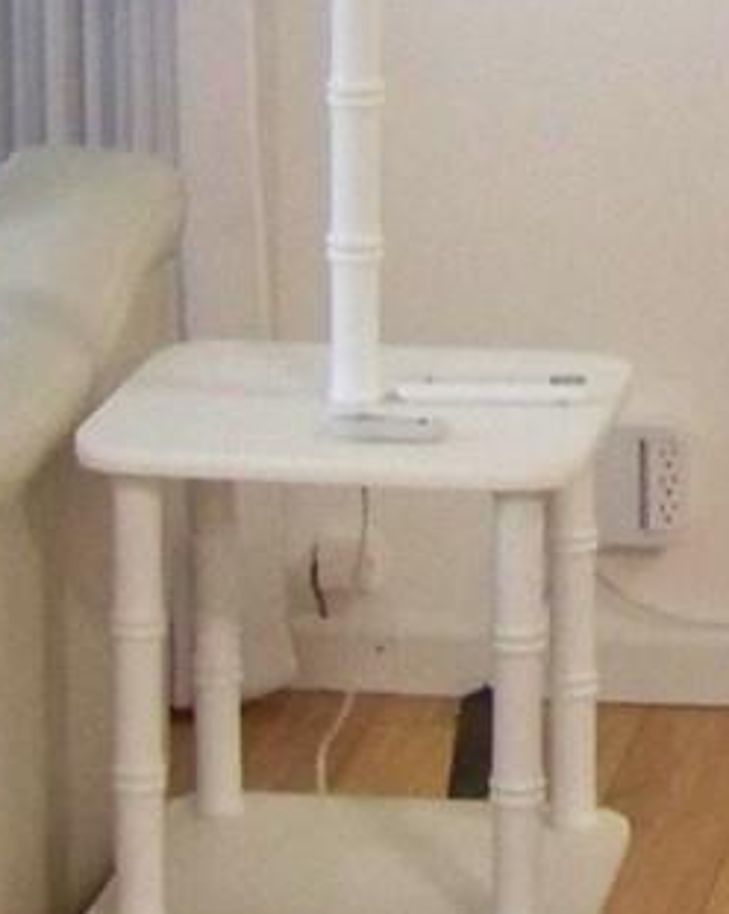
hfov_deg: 8.2
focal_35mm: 181
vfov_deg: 10.6
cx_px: 1279
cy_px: -59
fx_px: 4891
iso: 400
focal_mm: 5.85
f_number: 2.8
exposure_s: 1/25
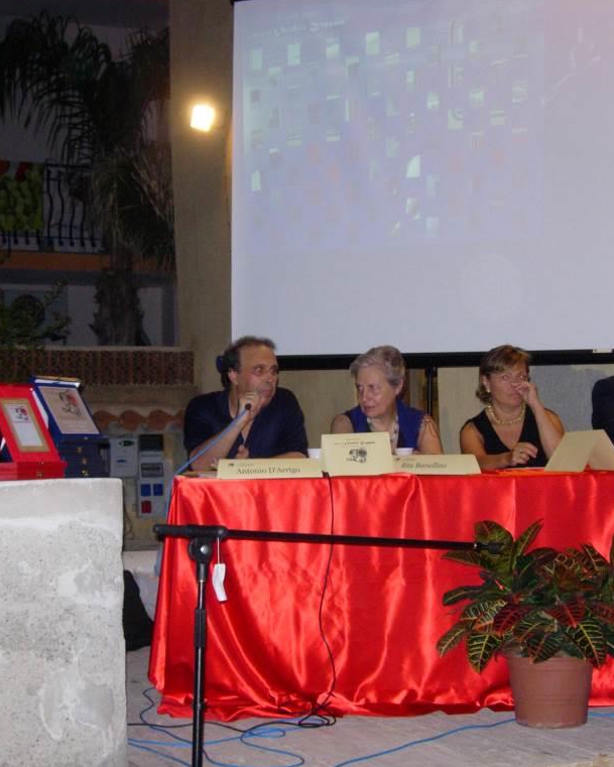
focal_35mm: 67
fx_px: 1522
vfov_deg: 28.3
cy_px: 383
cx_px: 302
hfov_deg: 22.8
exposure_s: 1/161
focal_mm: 10.6
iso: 200
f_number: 3.2
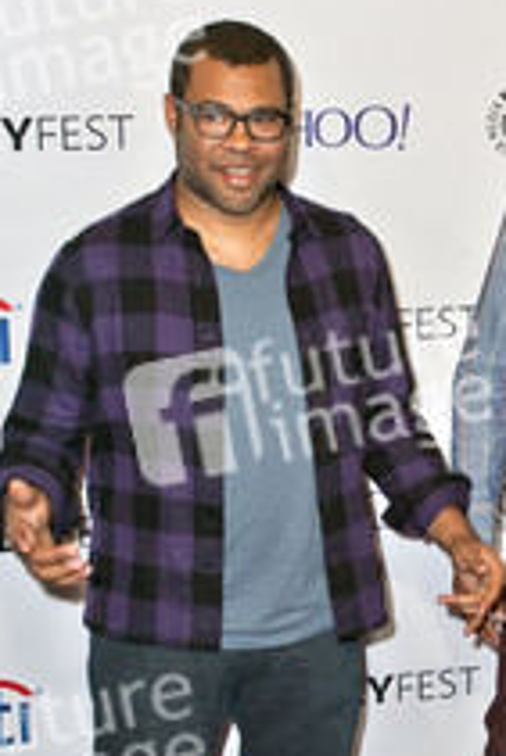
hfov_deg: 25.1
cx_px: 414
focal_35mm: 53
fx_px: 1116
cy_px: 580
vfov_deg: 36.5
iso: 400
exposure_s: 1/400
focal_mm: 28
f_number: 4
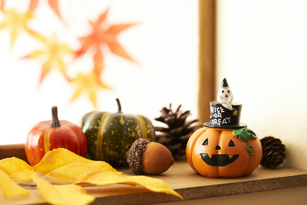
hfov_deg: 22.6
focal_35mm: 90
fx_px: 767
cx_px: 154
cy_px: 102
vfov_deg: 15.2
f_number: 5
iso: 100
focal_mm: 90
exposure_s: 1/160
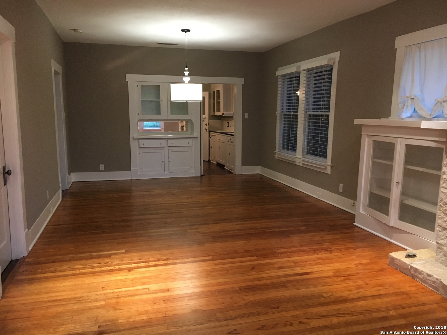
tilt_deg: -8.6
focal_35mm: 29
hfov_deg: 61.7
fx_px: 374
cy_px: 168
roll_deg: -0.3
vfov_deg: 48.2
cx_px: 224
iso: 160
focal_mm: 4.15
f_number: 2.2
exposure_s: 1/30
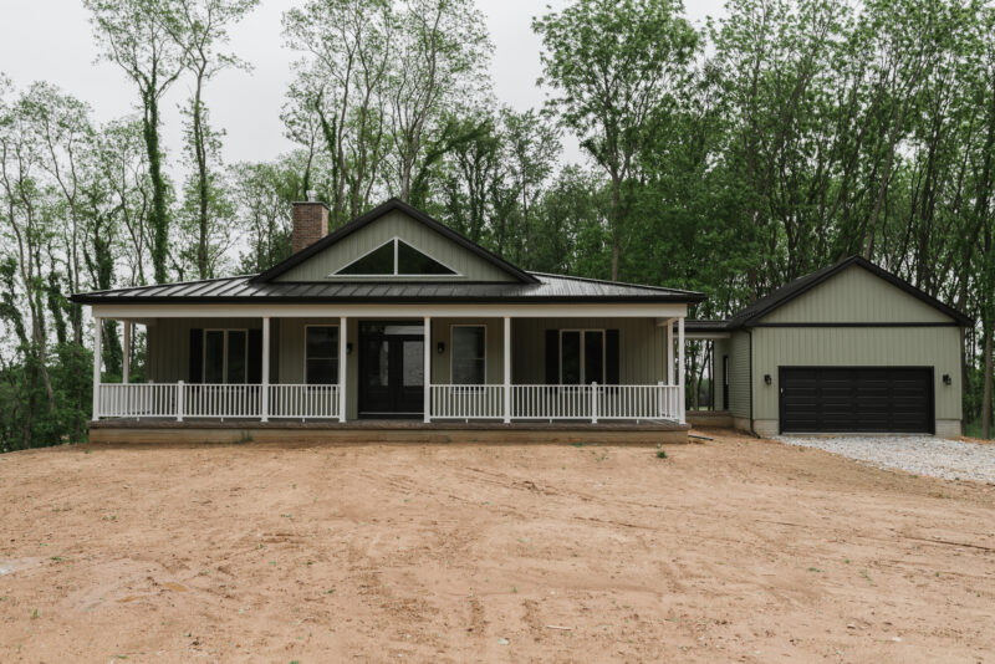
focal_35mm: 35
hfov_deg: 54.4
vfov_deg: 37.9
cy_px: 332
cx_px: 498
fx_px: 968
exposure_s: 1/2000
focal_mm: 35
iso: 160
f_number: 3.2
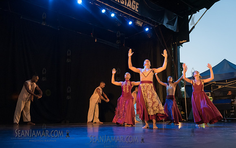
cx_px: 126
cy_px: 84
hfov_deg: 55.3
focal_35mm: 35
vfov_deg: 36.5
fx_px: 225
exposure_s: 1/320
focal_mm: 32
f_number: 2.8
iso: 4000
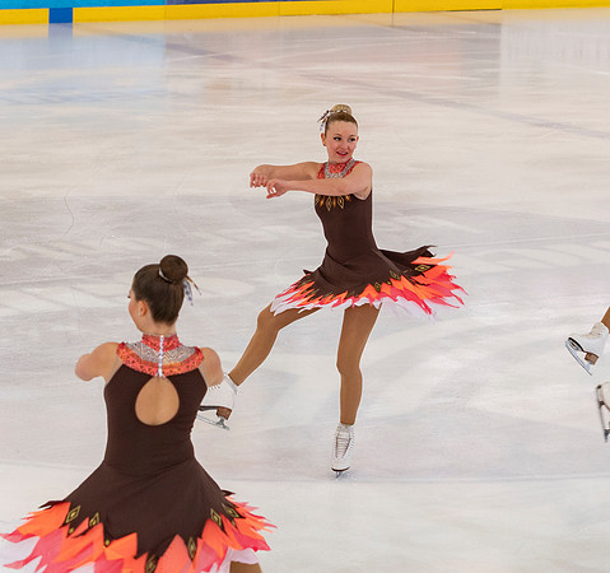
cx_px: 333
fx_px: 3156
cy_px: 282
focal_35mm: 163
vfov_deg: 10.4
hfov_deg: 11.0
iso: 640
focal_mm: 70
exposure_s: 1/320
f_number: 4
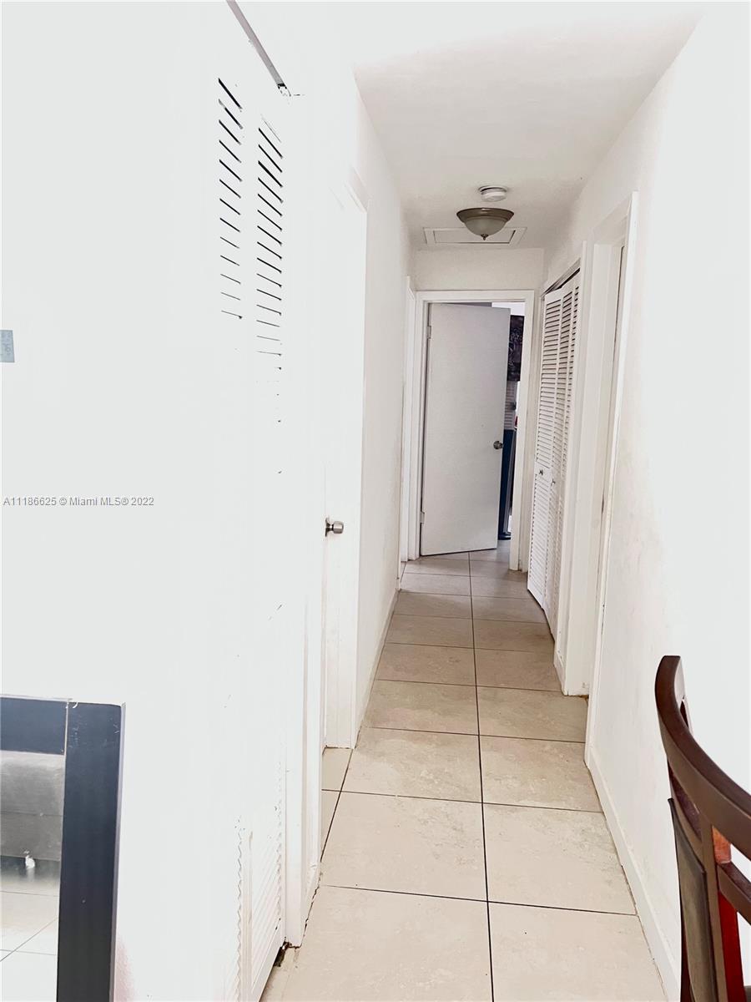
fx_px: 752
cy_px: 501
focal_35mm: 26
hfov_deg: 53.1
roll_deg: -1.9
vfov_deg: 67.3
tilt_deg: -8.7
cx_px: 376
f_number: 1.5
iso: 800
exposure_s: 1/30
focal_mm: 5.7
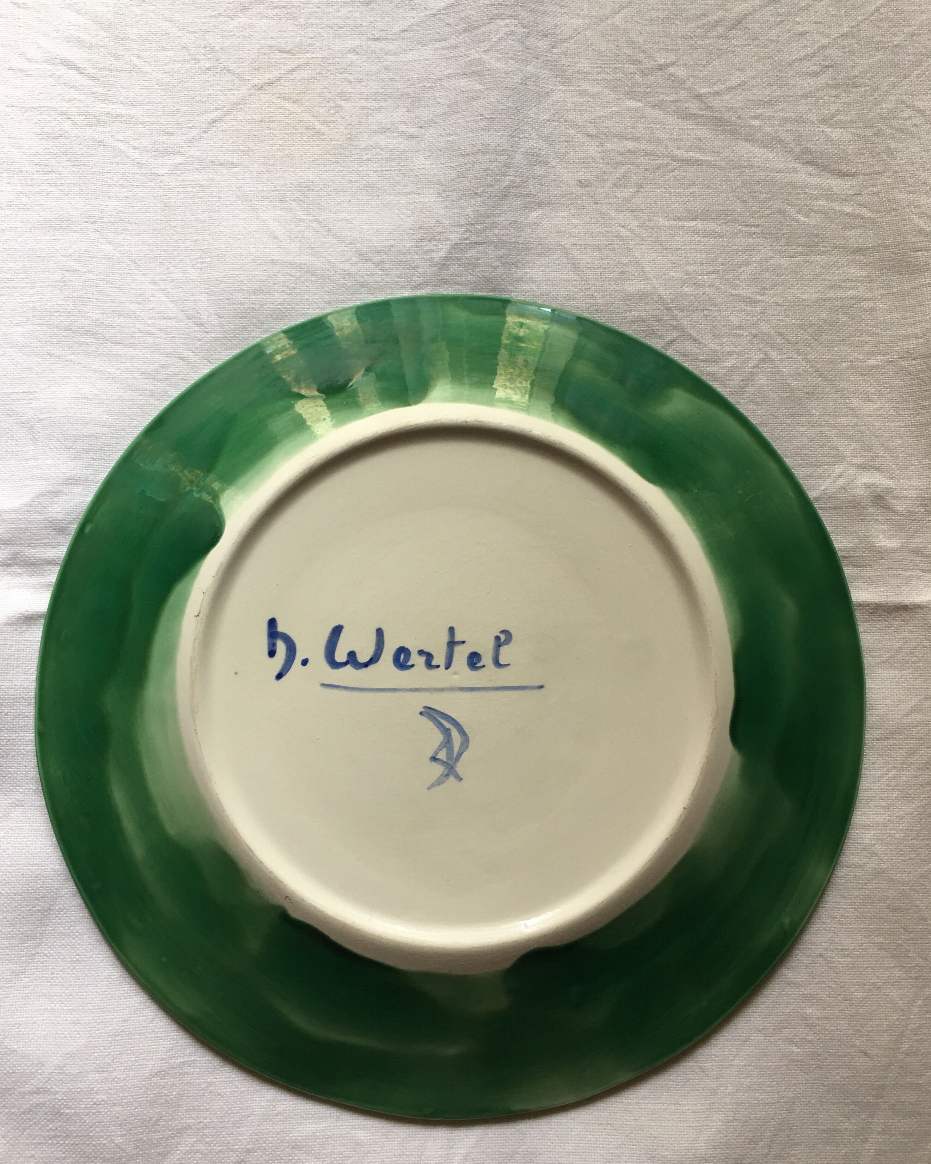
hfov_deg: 47.1
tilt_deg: -80.0
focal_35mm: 31
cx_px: 460
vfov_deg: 57.2
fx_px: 1068
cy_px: 563
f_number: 2.2
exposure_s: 1/33
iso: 25
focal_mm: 4.15
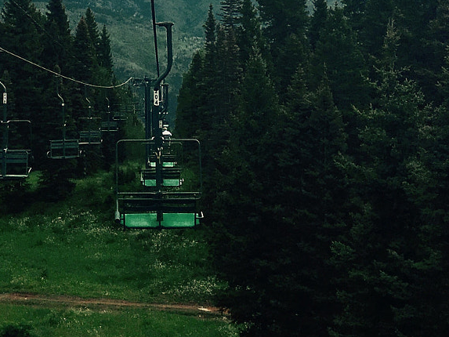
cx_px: 121
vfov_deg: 17.2
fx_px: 1051
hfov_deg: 23.9
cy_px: -92
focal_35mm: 81
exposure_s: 1/2262
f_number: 2.2
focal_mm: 4.15
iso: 25
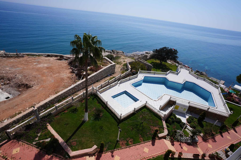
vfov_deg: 70.4
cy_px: 80
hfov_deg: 93.3
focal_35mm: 17
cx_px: 120
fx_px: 114
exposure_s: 1/320
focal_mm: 17
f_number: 10
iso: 100
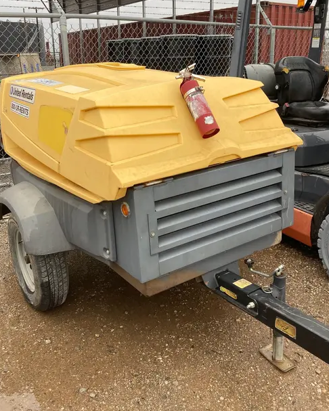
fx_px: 401
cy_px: 182
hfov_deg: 44.6
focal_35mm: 33
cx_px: 158
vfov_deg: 54.1
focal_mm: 3.99
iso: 32
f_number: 1.8
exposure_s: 1/121
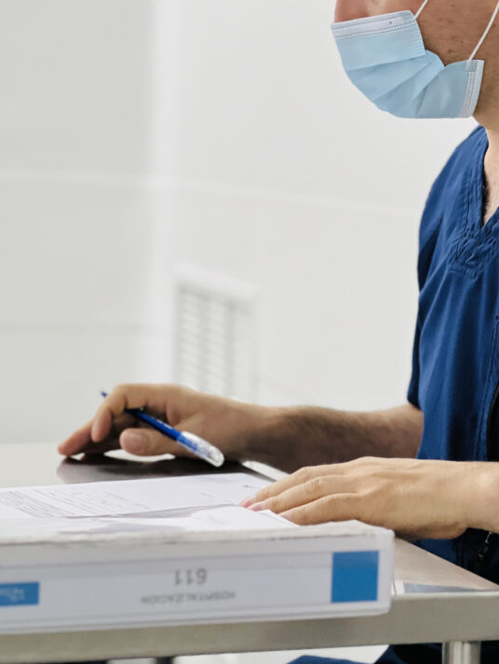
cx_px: 358
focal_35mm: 111
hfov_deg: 13.3
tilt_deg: +0.0
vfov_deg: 17.6
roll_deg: -2.4
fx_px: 2132
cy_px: 191
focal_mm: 9
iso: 160
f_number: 2.8
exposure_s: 1/120
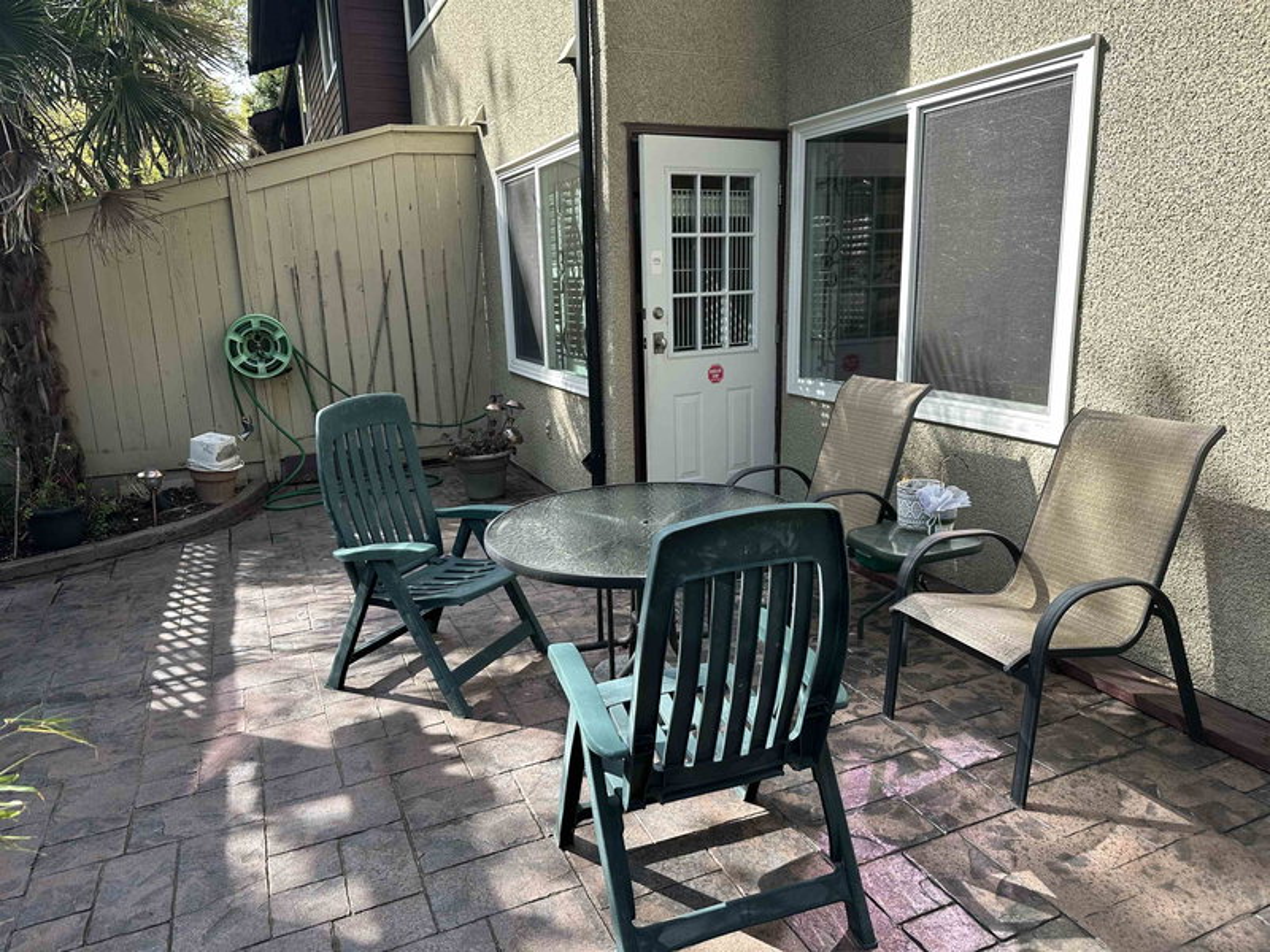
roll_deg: +1.6
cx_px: 635
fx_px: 881
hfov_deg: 71.6
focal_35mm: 24
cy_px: 476
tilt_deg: -12.8
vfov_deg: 56.8
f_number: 1.78
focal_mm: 6.86
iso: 80
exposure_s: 1/750
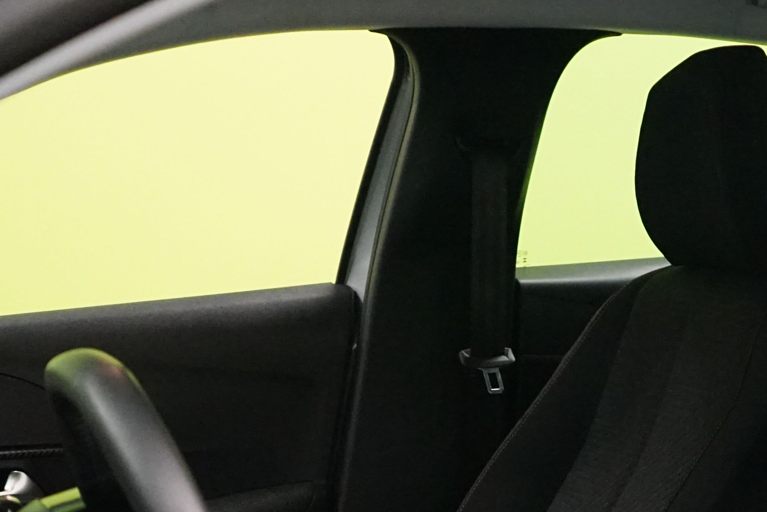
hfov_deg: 27.0
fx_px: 1555
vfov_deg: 17.8
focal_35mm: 73
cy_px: 606
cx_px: 642
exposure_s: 1/125
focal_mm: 28
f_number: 3.5
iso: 6400
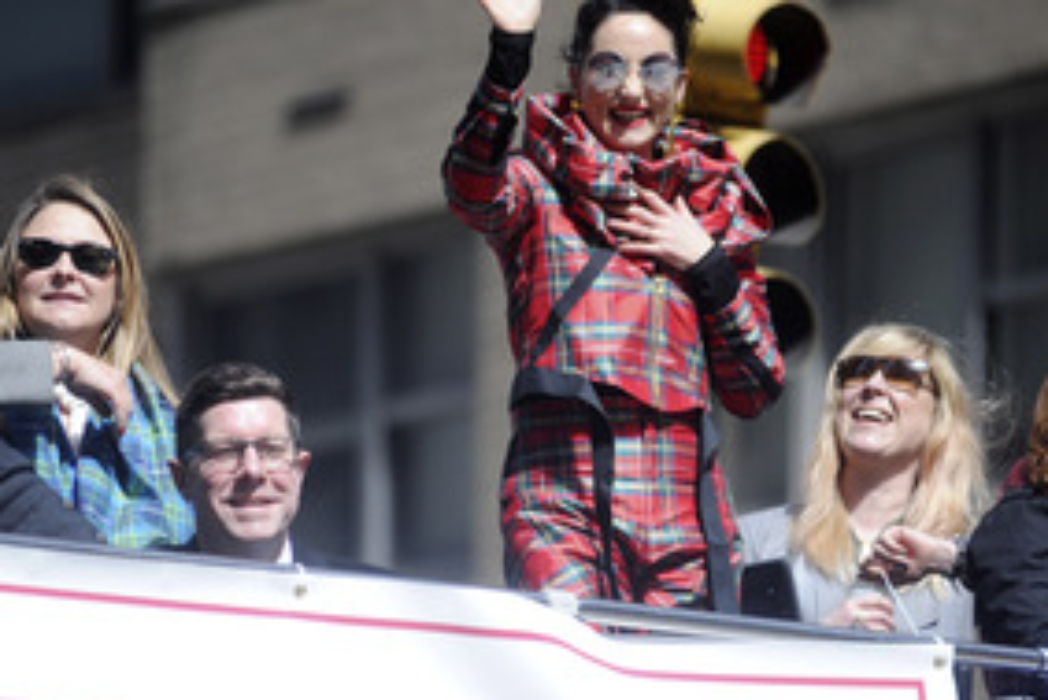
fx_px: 9262
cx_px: 626
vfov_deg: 4.3
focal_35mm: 318
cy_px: 319
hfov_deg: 6.5
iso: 400
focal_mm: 200
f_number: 6.3
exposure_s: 1/3200
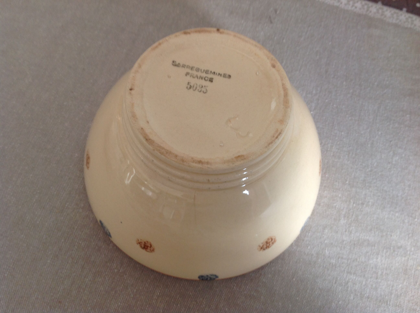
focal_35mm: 35
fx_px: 424
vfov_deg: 40.6
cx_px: 210
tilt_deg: -65.4
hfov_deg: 52.7
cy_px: 156
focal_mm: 4.28
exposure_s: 1/15
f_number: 2.4
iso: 64
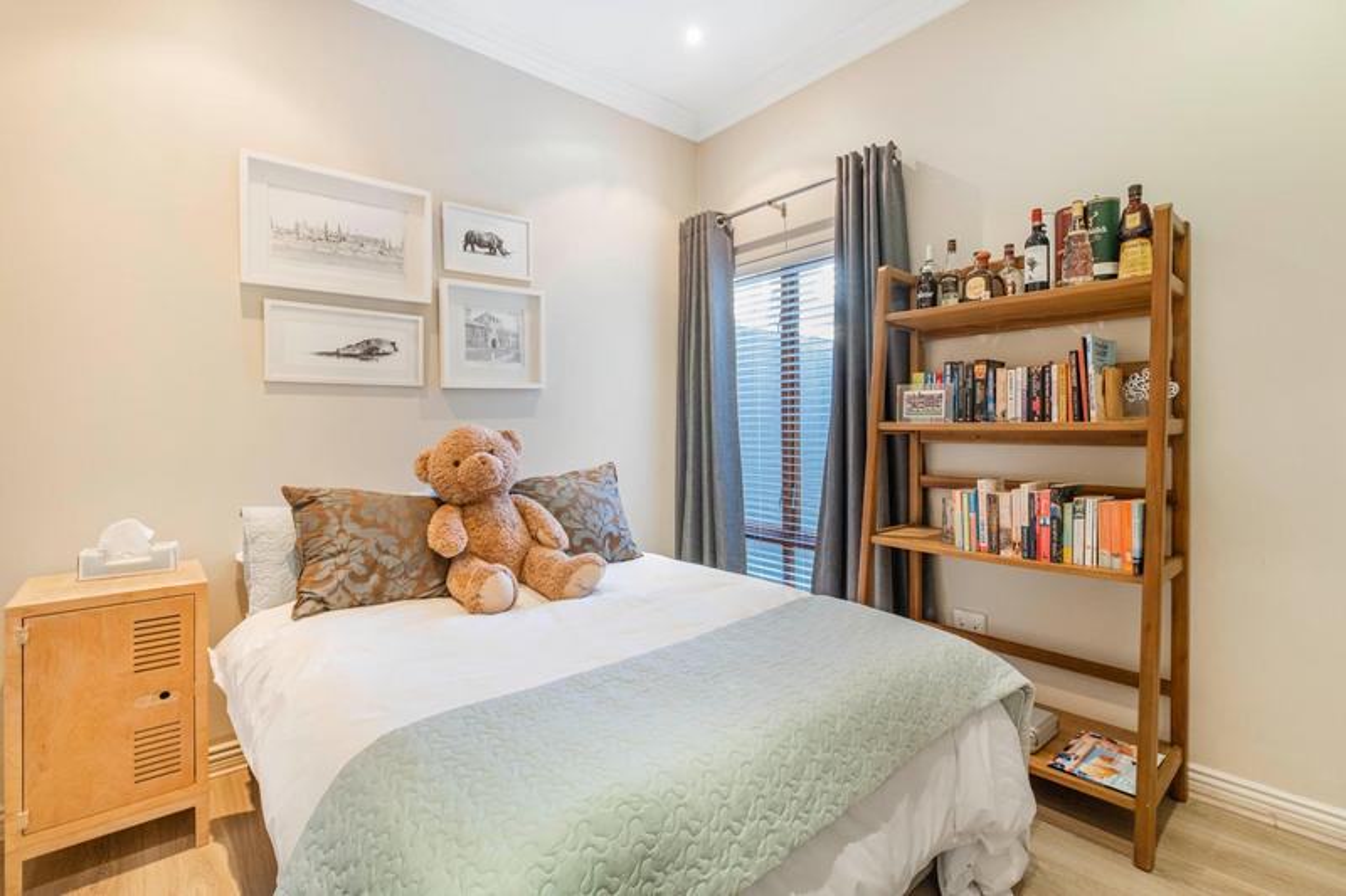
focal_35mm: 15
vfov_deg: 77.3
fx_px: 561
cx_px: 673
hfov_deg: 100.4
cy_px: 448
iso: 640
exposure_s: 1/8
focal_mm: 10
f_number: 6.4
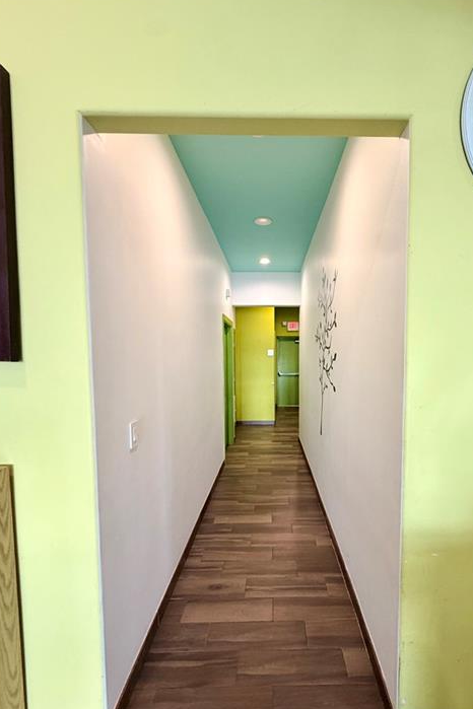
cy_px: 378
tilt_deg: -3.9
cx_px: 277
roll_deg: -0.4
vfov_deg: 96.6
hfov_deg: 73.2
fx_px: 315
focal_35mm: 16
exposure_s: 1/60
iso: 320
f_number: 2.2
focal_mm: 2.22
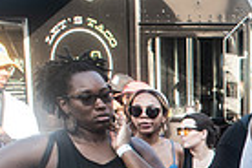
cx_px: 429
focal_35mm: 84
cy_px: 236
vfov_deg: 15.3
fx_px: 588
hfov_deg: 19.4
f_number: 4.5
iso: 200
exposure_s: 1/200
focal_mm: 20
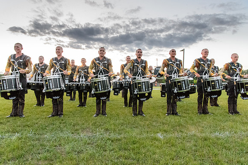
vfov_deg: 51.9
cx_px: 122
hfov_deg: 72.4
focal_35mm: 25
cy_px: 82
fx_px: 169
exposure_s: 1/160
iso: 10000
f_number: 10
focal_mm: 24
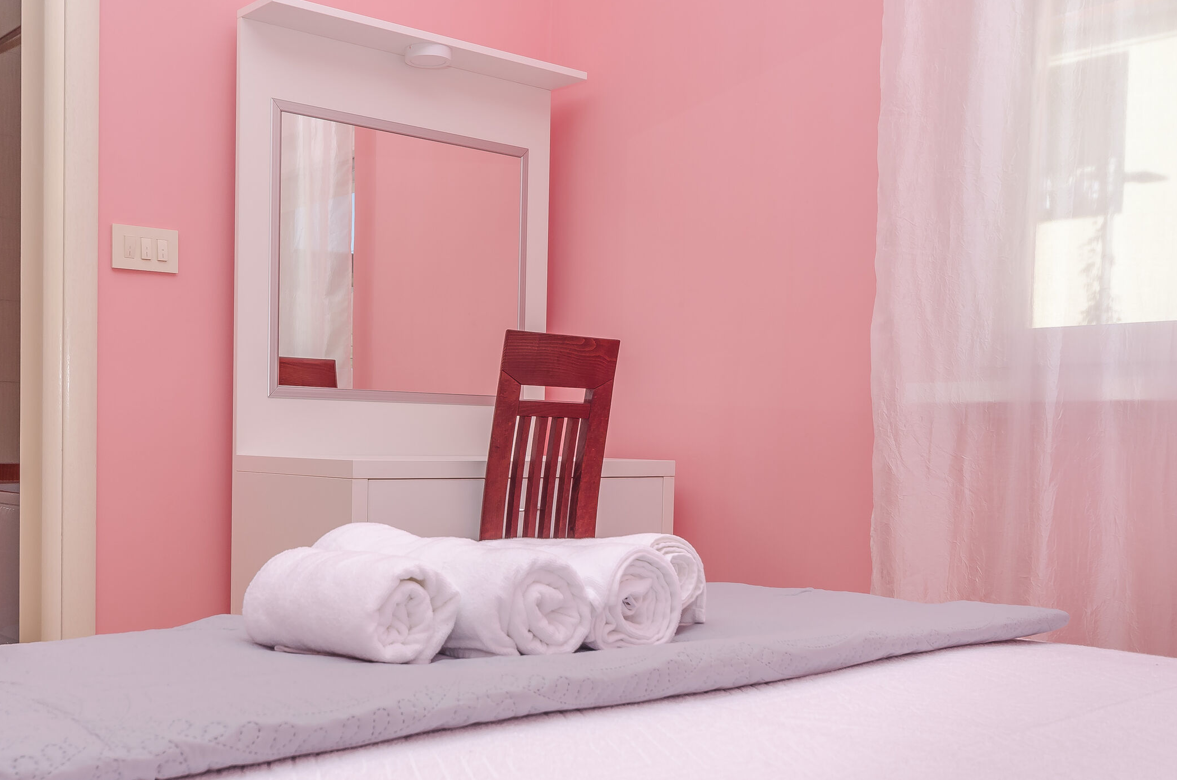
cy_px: 495
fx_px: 1305
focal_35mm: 40
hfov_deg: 47.9
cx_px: 414
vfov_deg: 33.1
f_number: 9
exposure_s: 1/160
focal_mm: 20
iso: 100
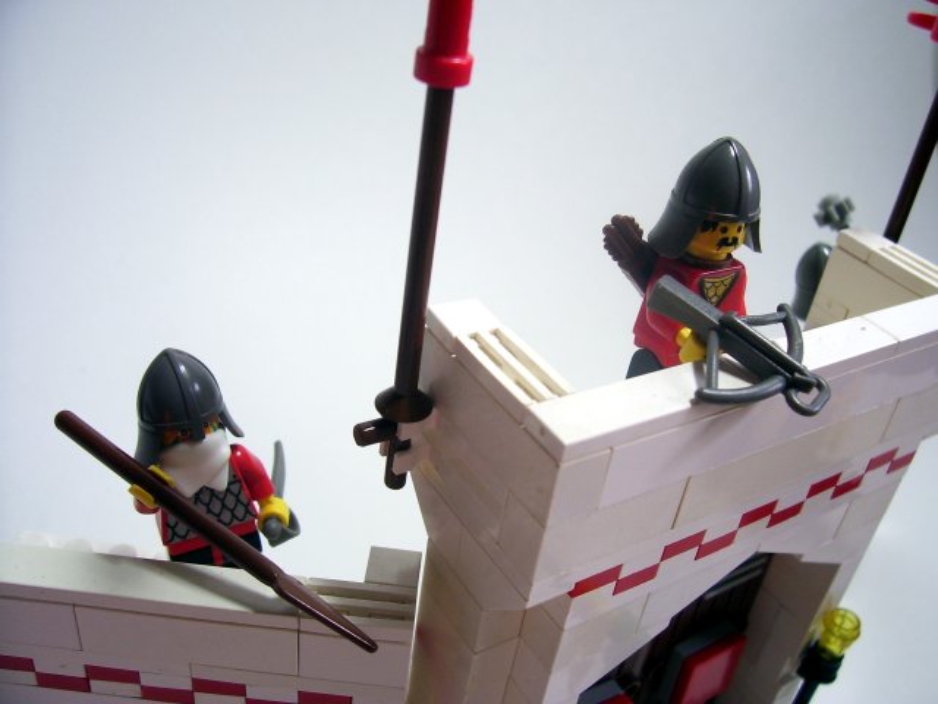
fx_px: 921
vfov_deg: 41.8
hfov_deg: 54.0
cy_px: 352
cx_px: 469
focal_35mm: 34
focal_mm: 5.6
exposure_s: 1/30
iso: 80
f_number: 2.7
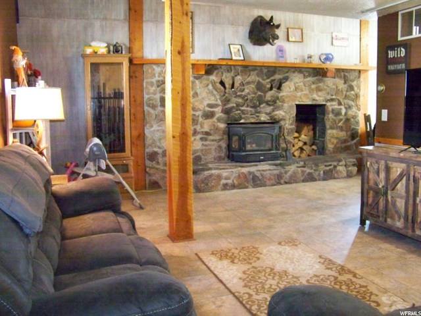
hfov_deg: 55.4
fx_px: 401
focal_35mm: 33
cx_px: 210
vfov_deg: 42.9
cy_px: 158
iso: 1600
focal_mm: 5.85
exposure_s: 1/30
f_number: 2.8
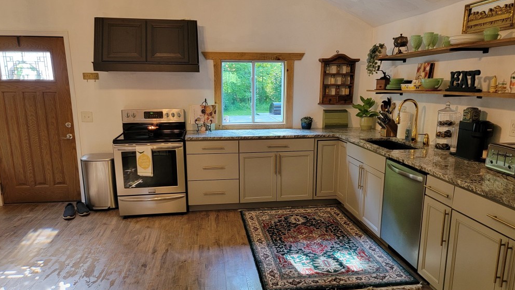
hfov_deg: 69.9
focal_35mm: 27
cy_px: 156
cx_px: 262
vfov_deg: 42.9
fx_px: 369
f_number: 1.8
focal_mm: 6.7
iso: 250
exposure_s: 1/60
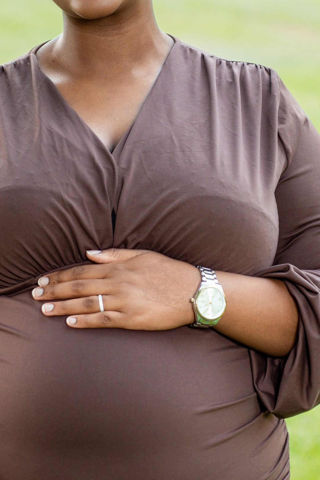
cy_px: 281
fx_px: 2426
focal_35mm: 182
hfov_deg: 7.5
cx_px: 89
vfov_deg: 11.3
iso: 100
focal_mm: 75
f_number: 2.8
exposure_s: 1/200
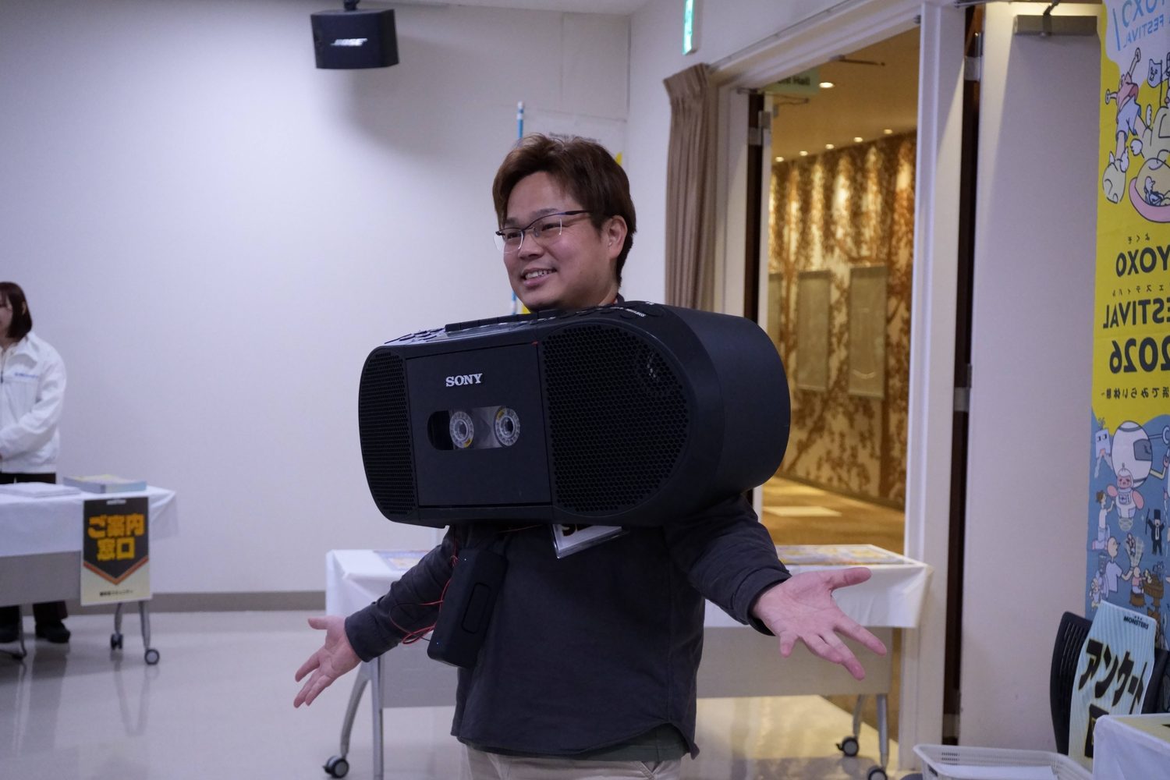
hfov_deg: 41.1
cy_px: 390
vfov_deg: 28.1
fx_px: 1560
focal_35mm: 48
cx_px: 585
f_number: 5.6
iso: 10000
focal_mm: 48
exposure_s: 1/400
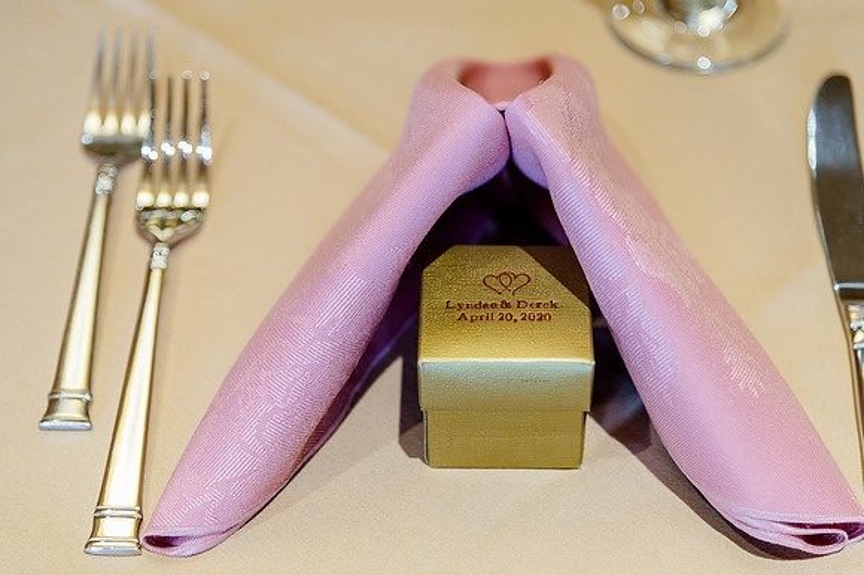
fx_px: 2518
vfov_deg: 13.0
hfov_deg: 19.5
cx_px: 432
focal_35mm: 105
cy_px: 288
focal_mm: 105
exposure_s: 1/100
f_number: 4
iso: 2000
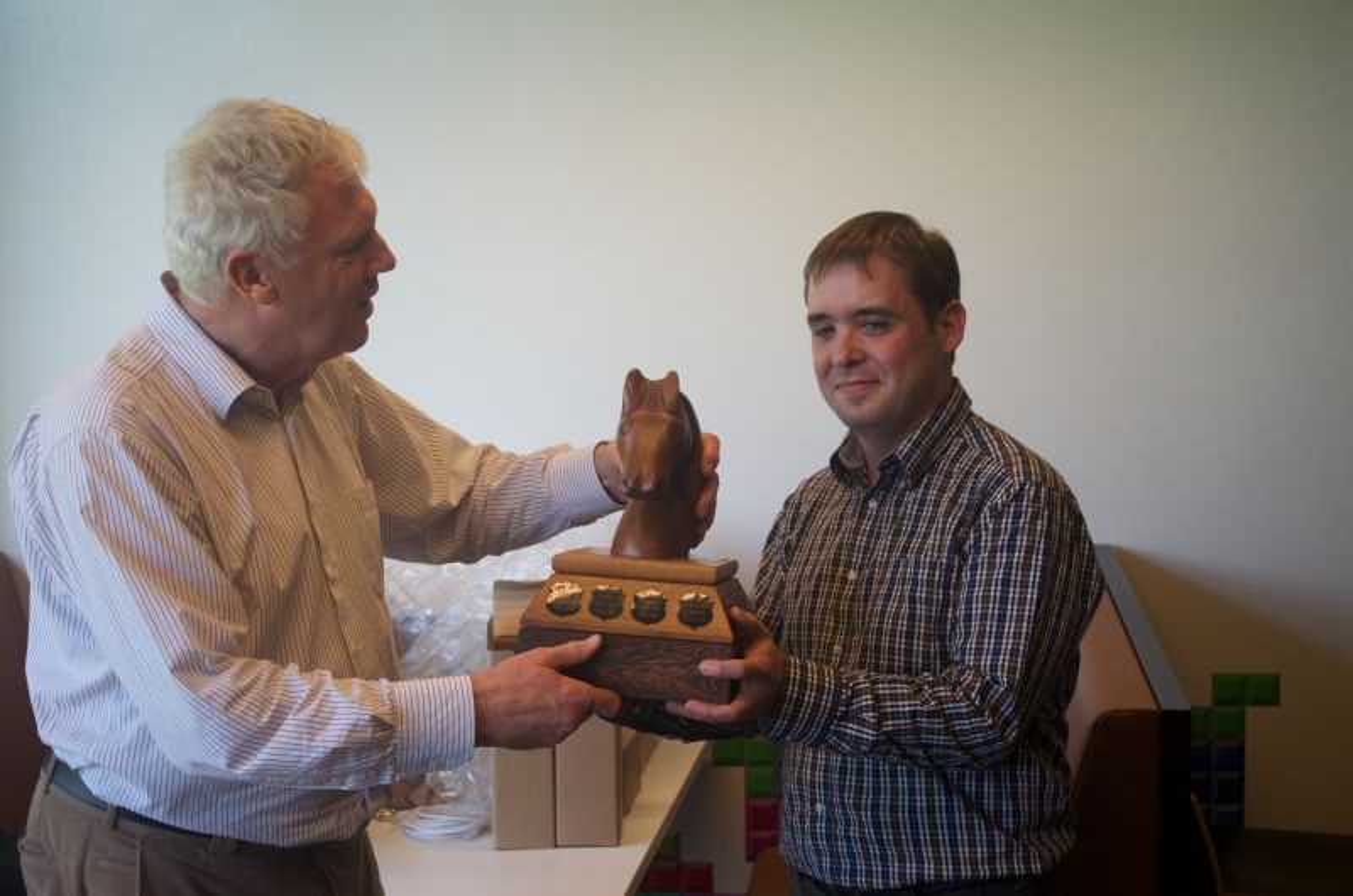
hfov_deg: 33.5
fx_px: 2250
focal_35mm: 60
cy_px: 448
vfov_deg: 22.5
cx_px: 676
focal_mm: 40
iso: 400
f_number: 5.3
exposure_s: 1/125
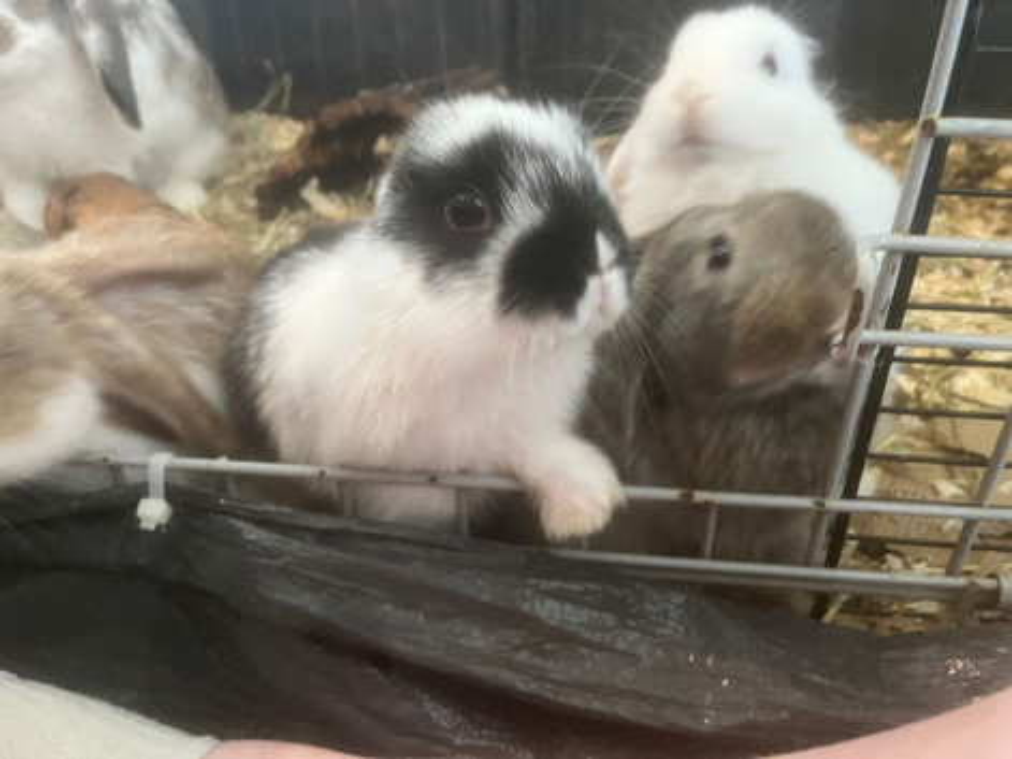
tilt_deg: -29.6
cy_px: 380
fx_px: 760
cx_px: 506
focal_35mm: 26
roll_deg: +2.3
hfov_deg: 67.3
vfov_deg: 53.0
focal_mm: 5.1
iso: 400
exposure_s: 1/33
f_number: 1.6
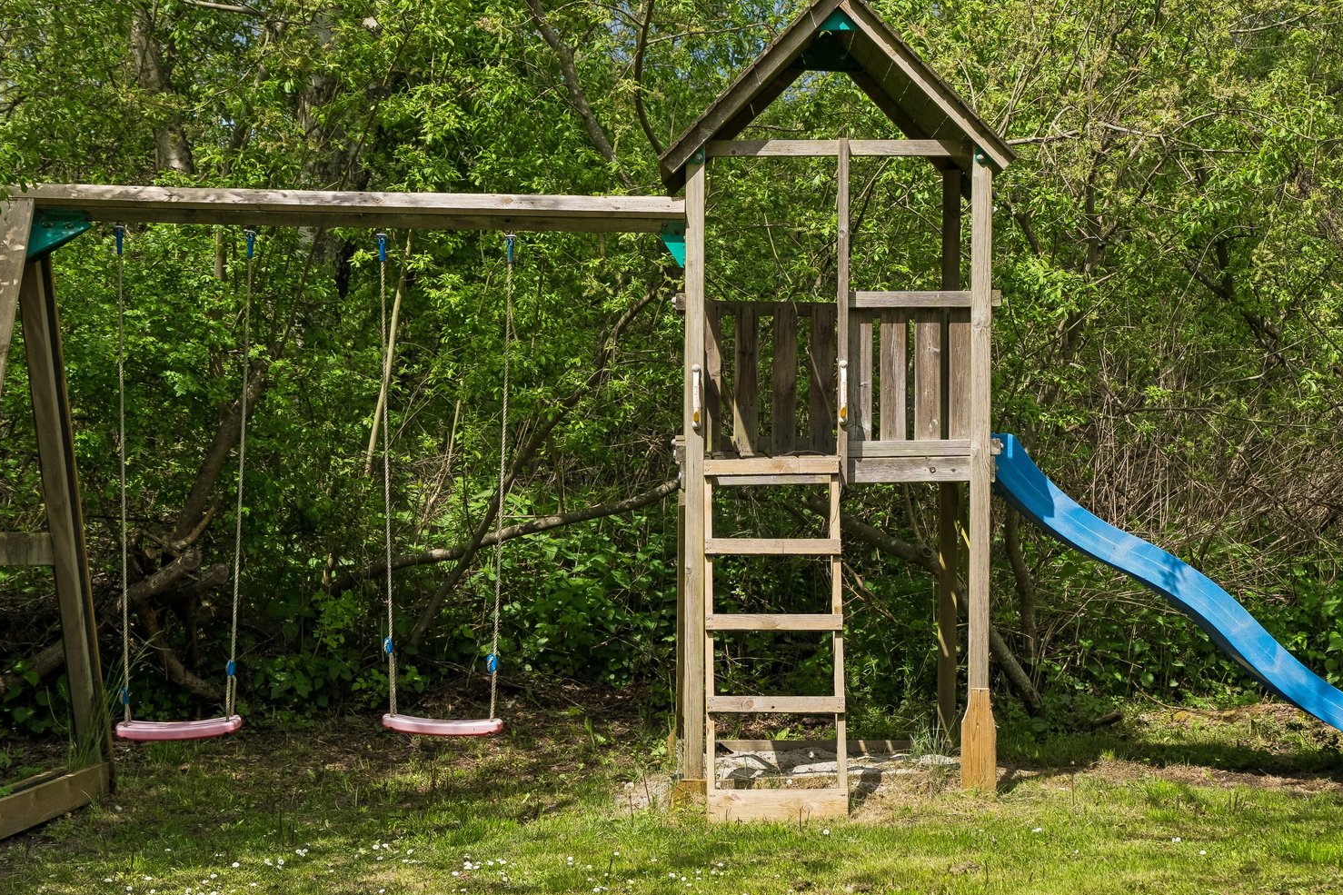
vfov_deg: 20.3
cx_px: 992
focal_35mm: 67
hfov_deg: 29.6
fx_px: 2499
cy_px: 486
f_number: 4
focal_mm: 33
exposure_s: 1/2000
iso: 250
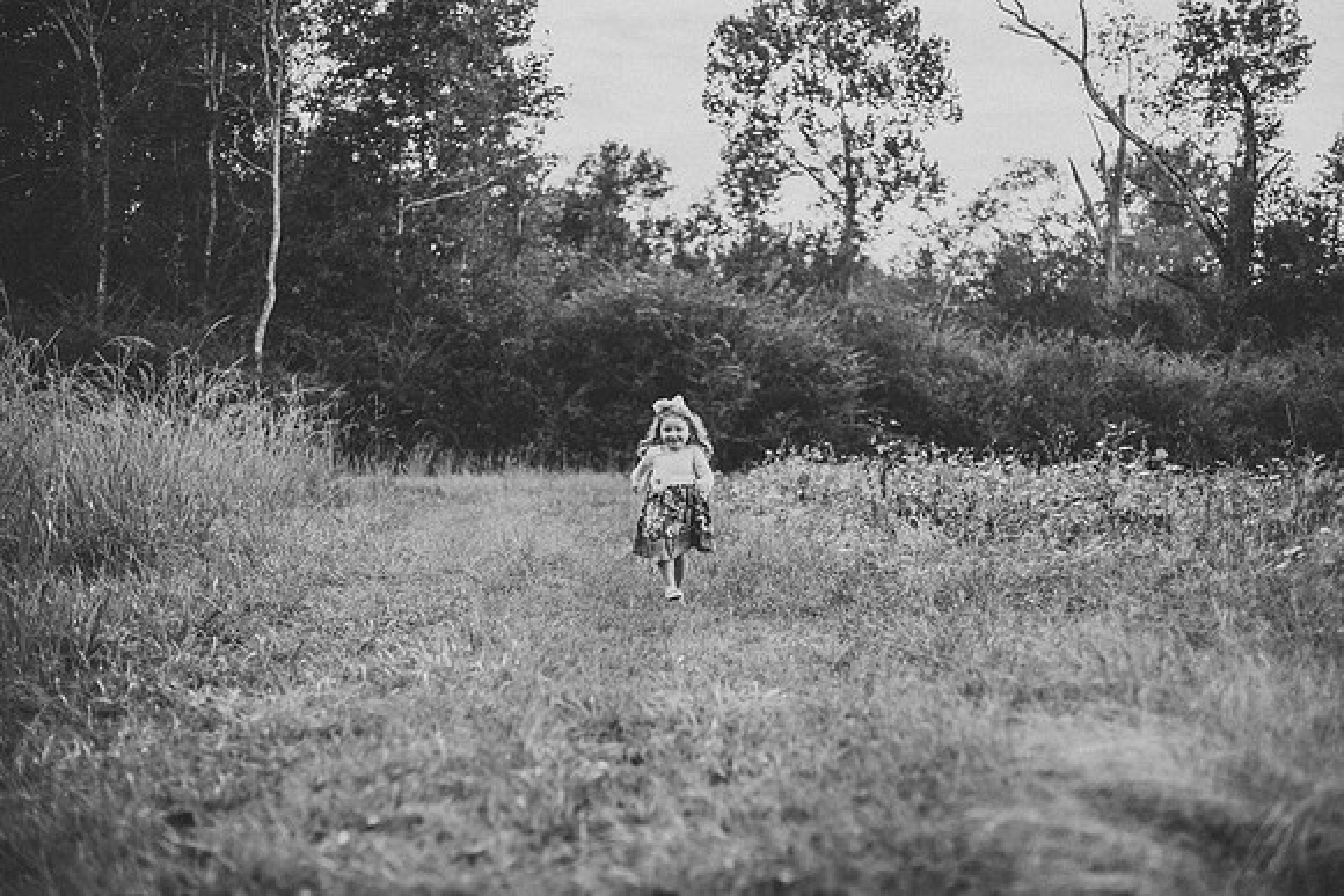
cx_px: 672
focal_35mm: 50
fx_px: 1867
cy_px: 448
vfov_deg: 27.0
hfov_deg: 39.6
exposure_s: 1/800
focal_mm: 50
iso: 400
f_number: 2
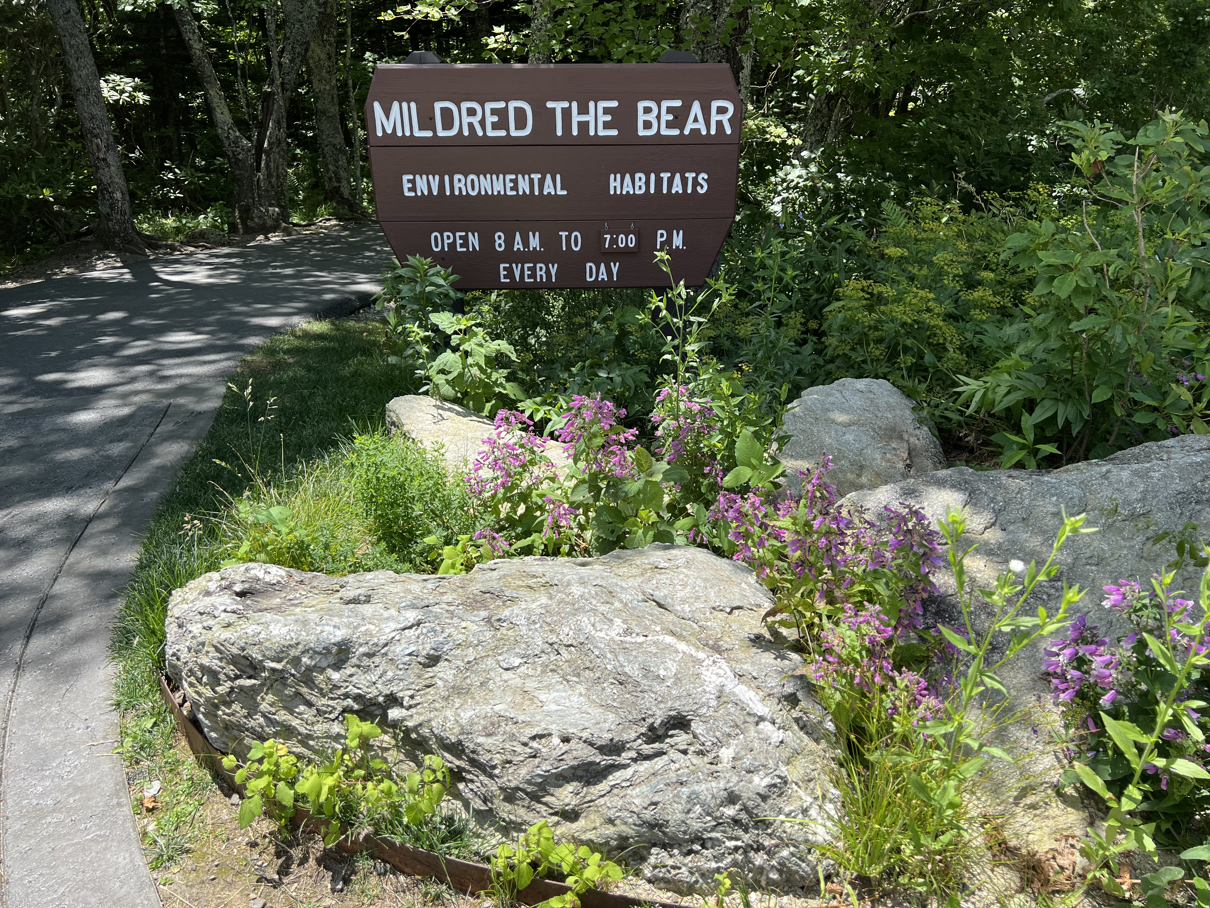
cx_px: 605
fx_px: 909
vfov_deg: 53.1
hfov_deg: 67.3
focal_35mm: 26
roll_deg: -0.2
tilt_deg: -28.4
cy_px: 454
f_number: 1.5
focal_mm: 5.7
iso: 50
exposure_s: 1/1779
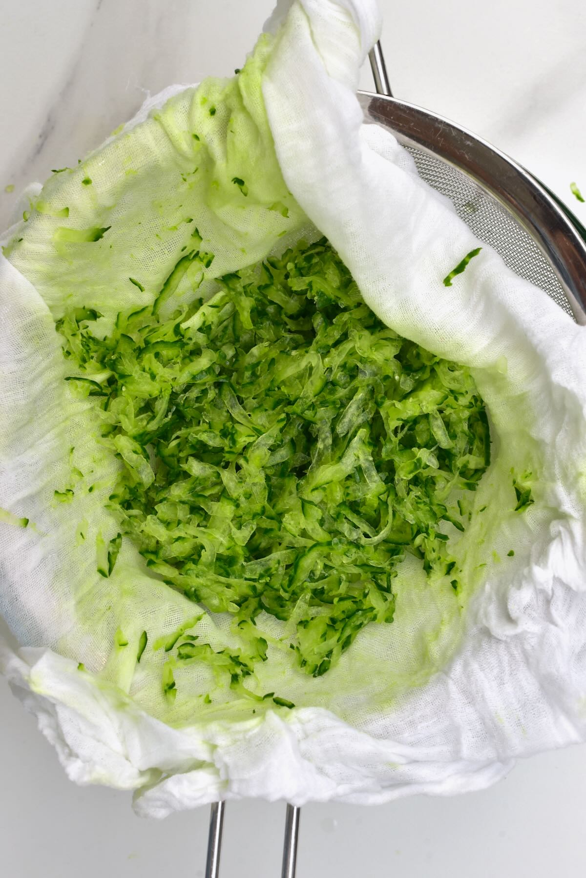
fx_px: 1221
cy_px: 439
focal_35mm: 50
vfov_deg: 39.6
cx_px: 293
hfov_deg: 27.0
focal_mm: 50
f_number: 11
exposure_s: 1/50
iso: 200
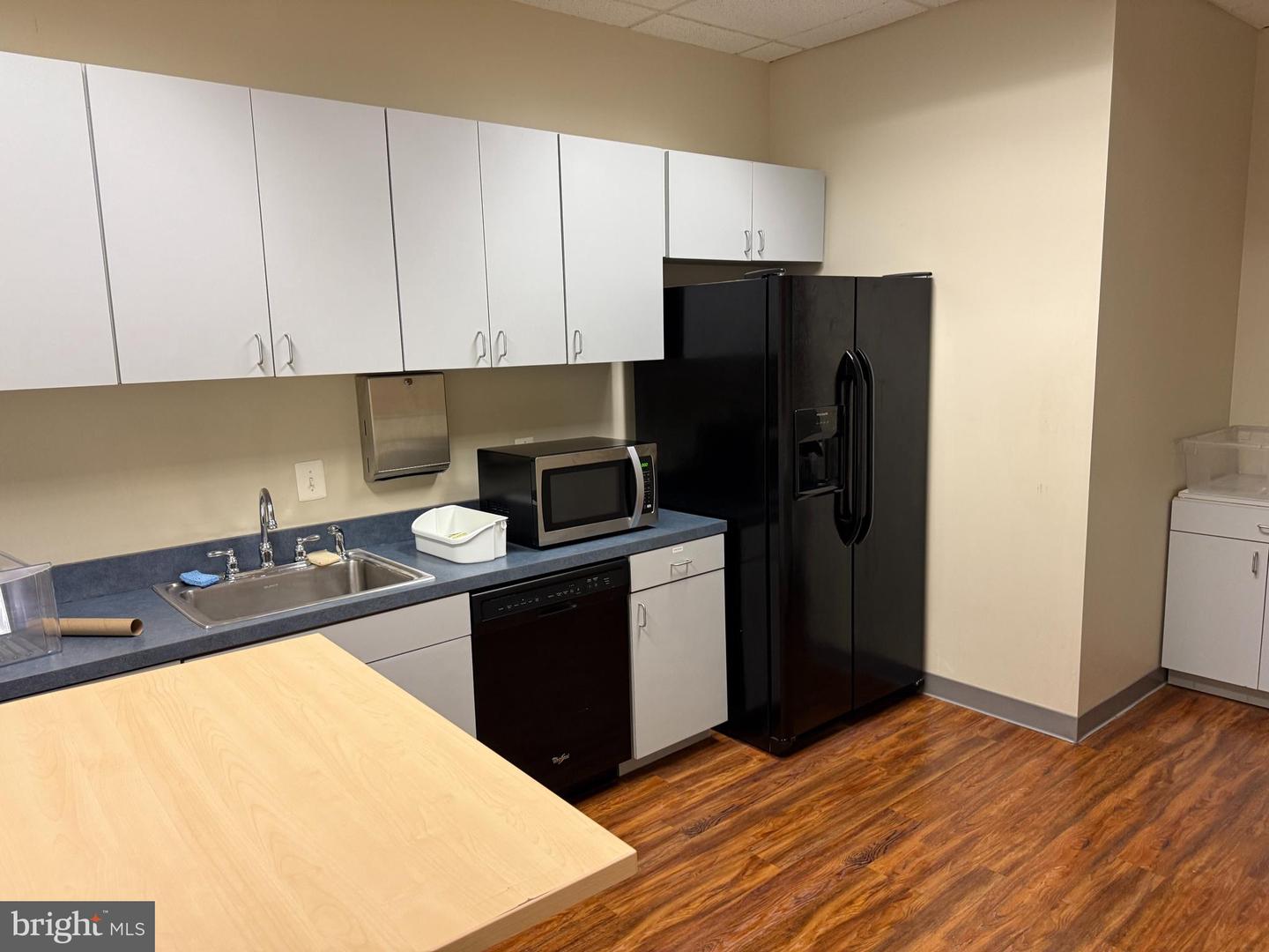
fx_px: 880
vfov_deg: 56.8
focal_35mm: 24
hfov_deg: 71.6
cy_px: 476
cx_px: 634
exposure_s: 1/60
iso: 250
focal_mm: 6.76
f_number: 1.78
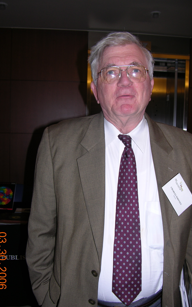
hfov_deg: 33.6
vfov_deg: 51.5
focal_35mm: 38
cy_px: 154
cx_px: 96
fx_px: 318
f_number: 2.8
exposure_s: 1/60.1
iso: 50
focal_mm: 8.9
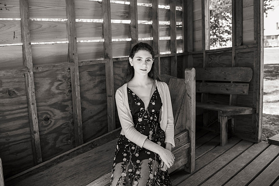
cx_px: 145
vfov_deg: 51.4
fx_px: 193
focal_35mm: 25
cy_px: 89
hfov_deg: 71.6
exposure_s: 1/200
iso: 400
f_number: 3.5
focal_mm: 24
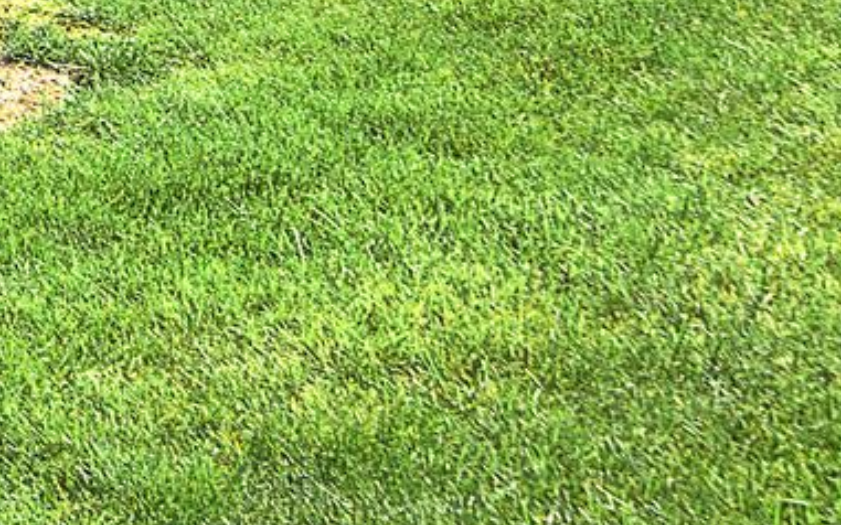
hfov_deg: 14.8
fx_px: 2635
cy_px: -804
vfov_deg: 9.8
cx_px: -853
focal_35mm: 115
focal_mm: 21
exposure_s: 1/200
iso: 64
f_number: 8
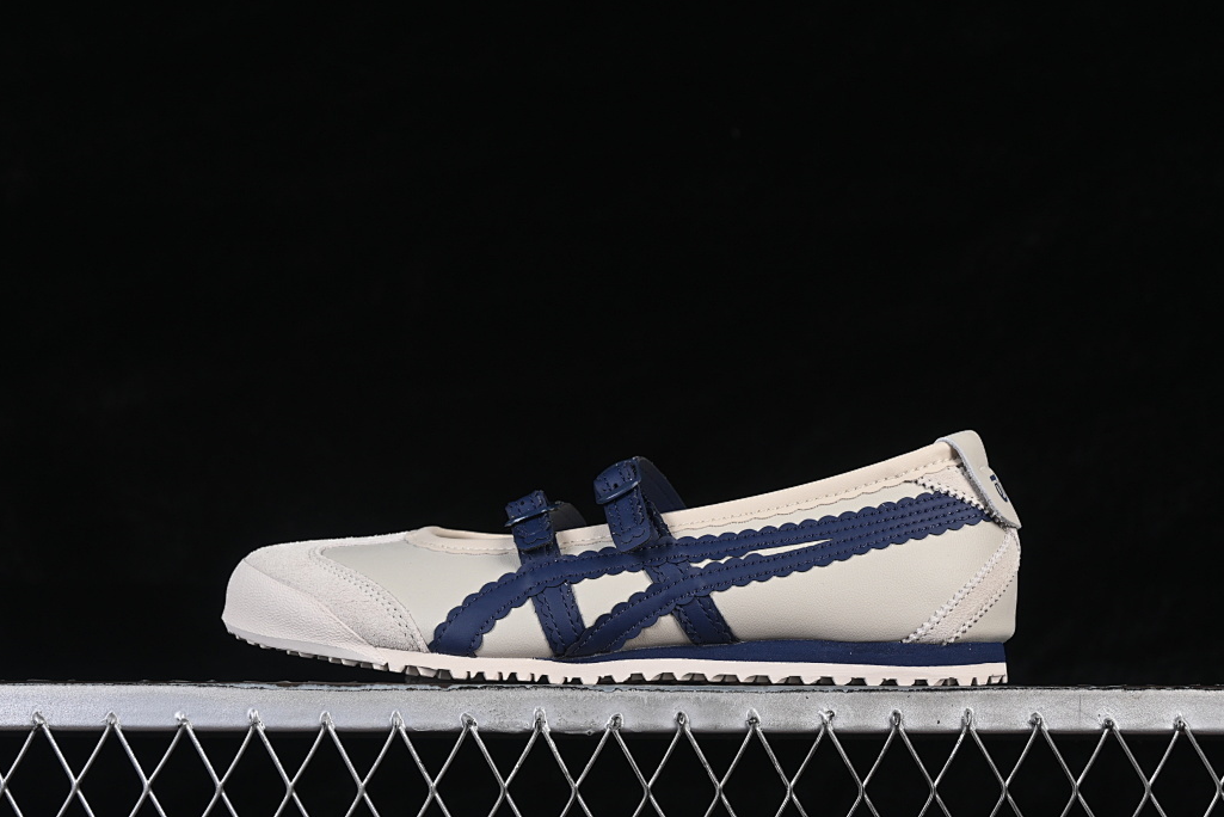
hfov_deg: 25.7
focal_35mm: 79
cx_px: 636
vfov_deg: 17.3
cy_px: 417
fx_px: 2687
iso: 160
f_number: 8
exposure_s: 1/80
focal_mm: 50
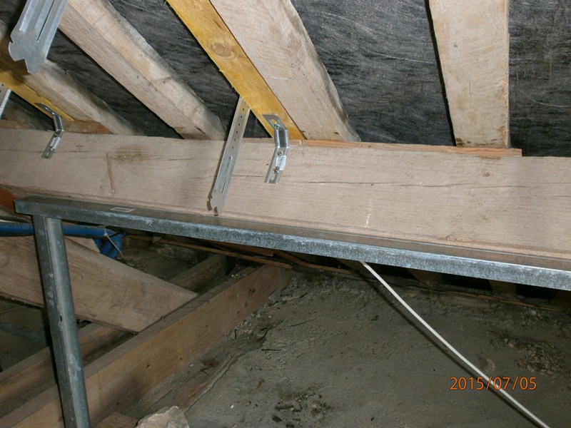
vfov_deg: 44.2
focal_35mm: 32
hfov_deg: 56.8
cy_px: 214
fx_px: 528
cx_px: 286
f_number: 3.1
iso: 125
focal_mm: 5.8
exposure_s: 1/30
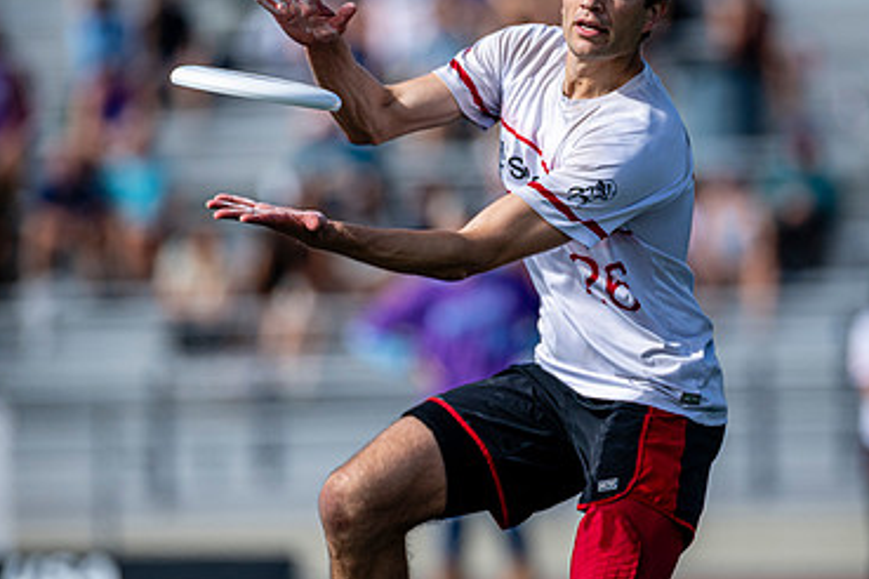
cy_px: 262
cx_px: 506
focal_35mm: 472
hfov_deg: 4.4
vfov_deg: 2.9
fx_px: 11393
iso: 100
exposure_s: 1/2500
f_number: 3.2
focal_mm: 300
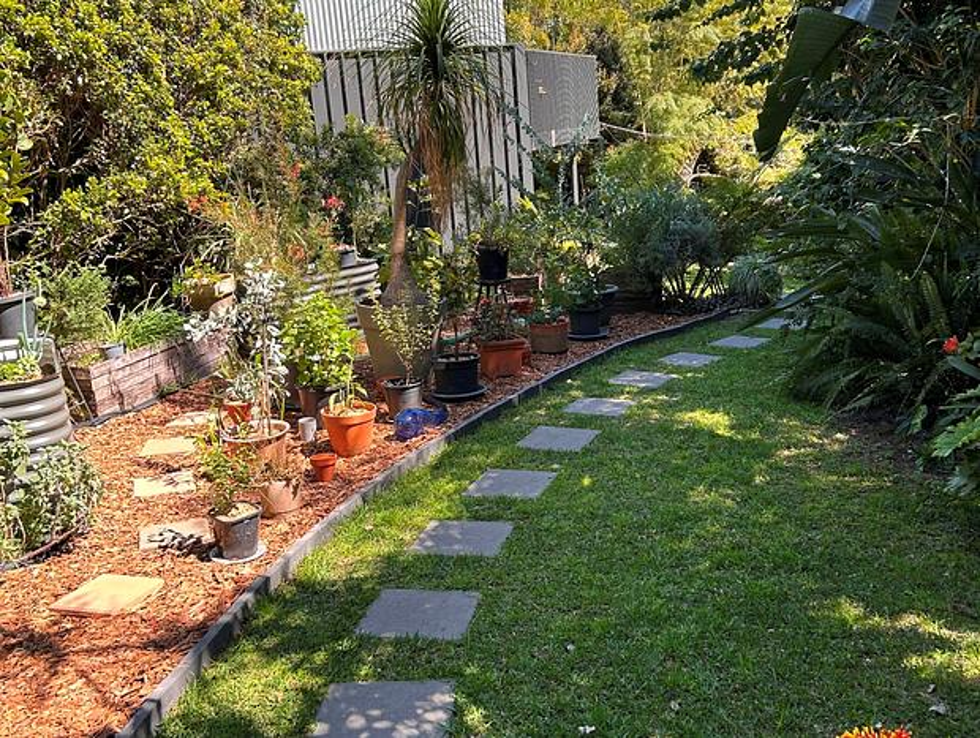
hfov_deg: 67.2
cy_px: 369
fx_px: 737
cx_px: 490
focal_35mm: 26
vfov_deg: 53.2
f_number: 1.5
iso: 50
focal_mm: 5.7
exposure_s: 1/521
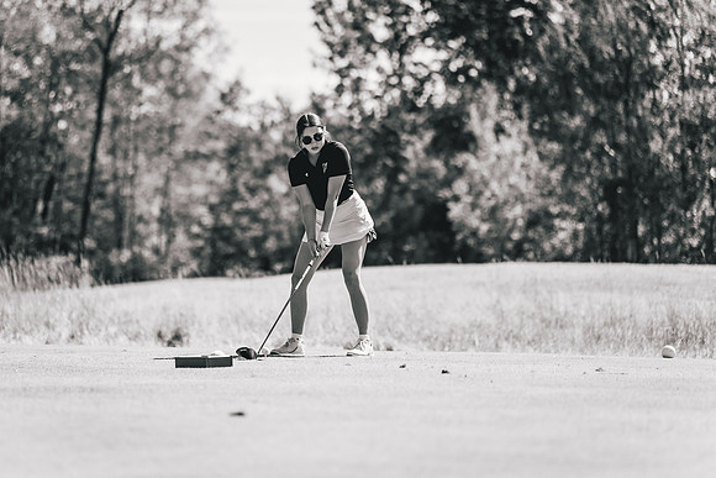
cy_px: 218
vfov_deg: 8.0
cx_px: 322
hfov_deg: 12.0
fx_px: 3417
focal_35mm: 172
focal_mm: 150
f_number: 2.8
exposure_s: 1/5000
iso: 400
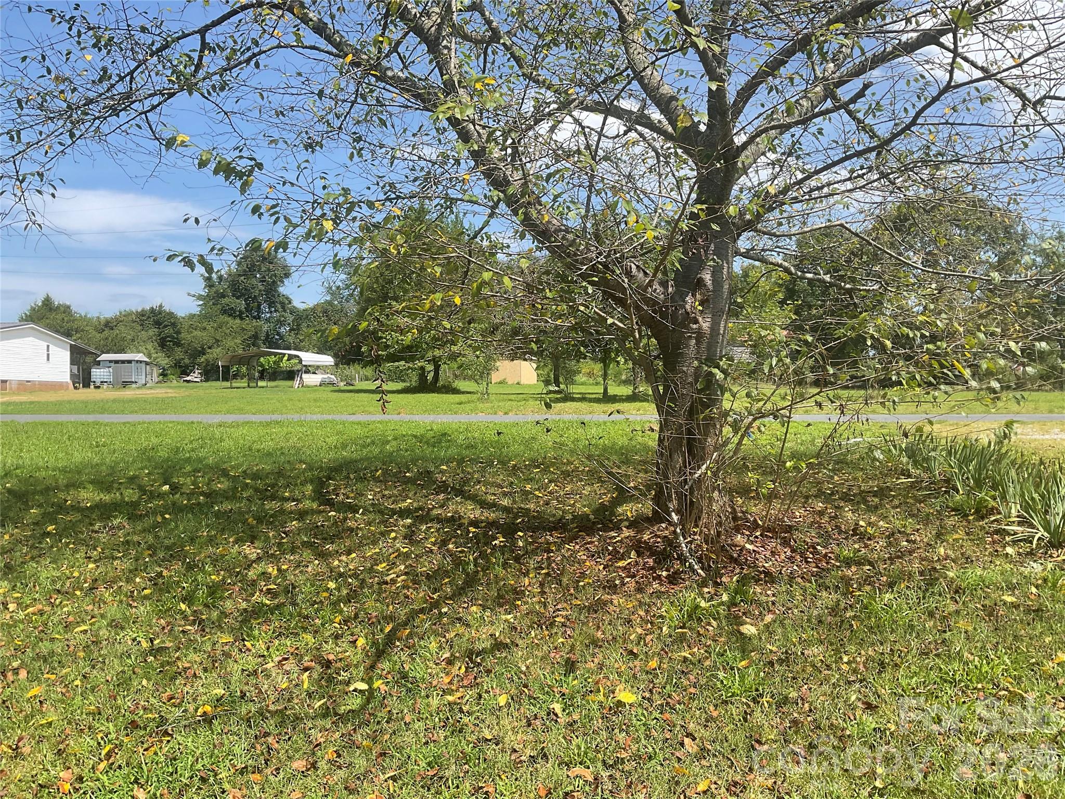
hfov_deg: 61.7
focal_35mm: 29
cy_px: 400
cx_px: 532
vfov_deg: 48.2
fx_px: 892
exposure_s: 1/1055
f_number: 1.8
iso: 16
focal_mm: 3
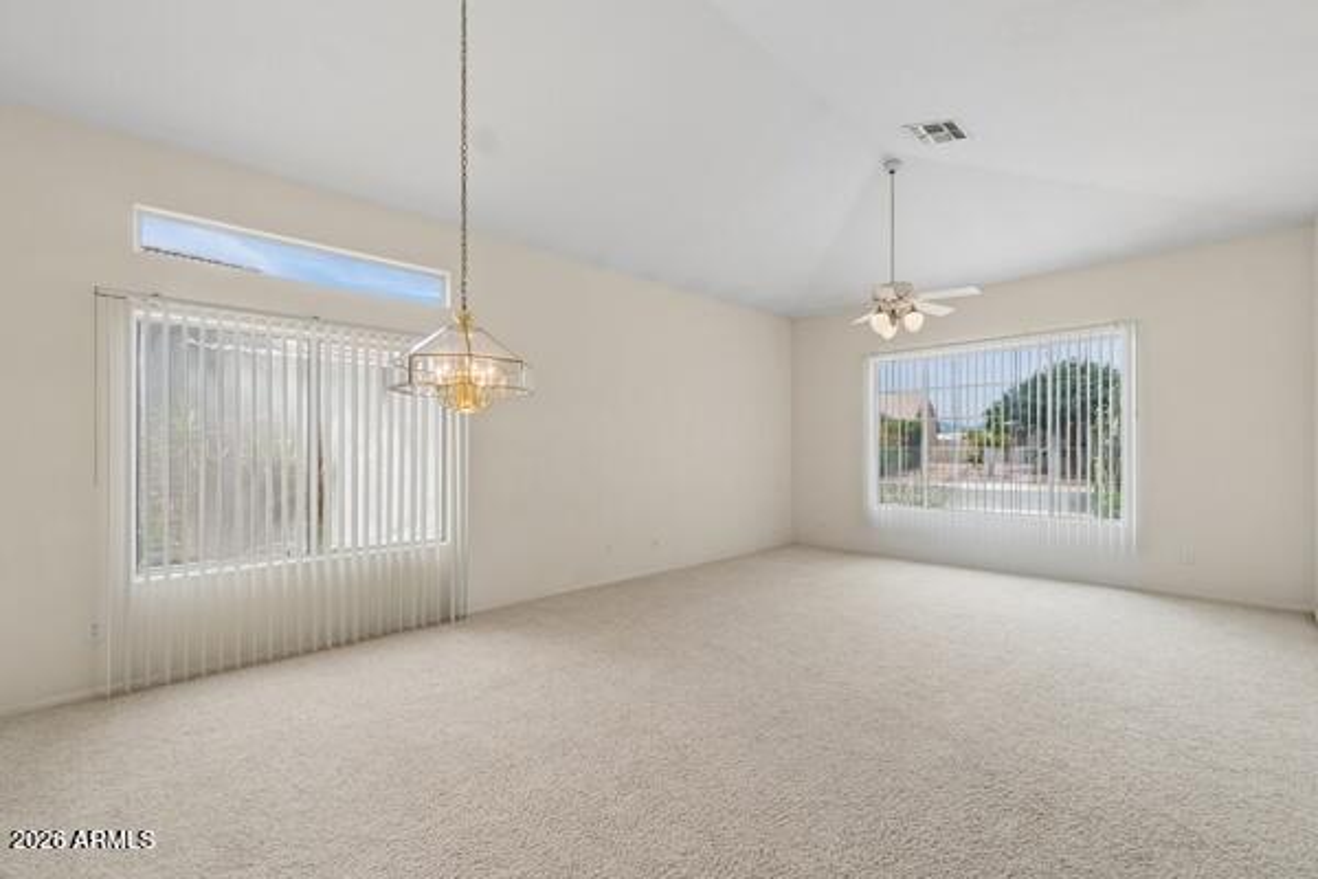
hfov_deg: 100.4
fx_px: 549
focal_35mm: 15
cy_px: 440
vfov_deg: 77.3
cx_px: 659
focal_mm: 10
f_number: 8
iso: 100
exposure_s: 1/45
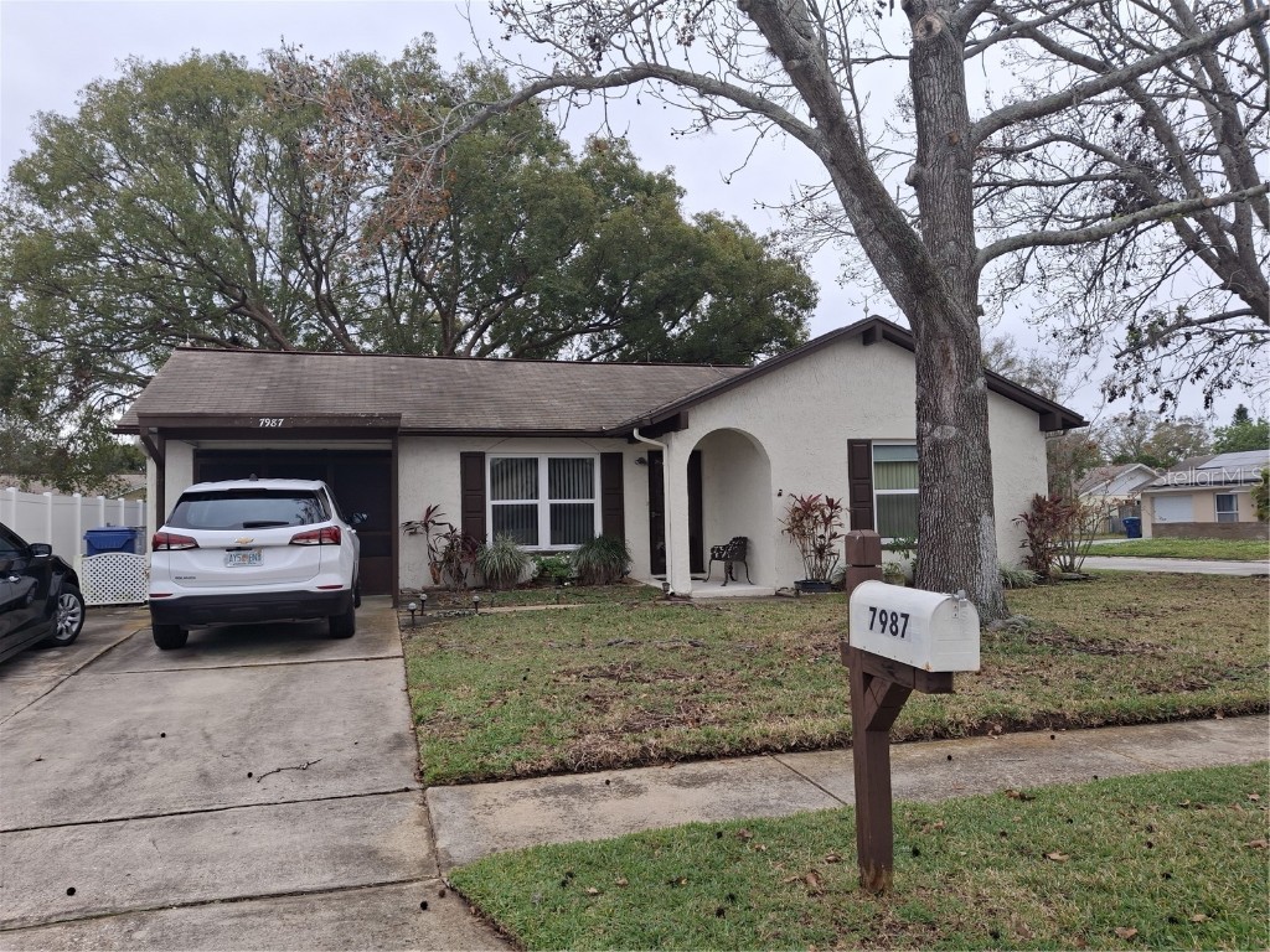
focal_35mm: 25
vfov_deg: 54.9
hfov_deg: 69.4
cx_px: 635
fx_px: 917
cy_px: 476
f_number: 1.8
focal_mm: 4.69
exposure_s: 1/471
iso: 25
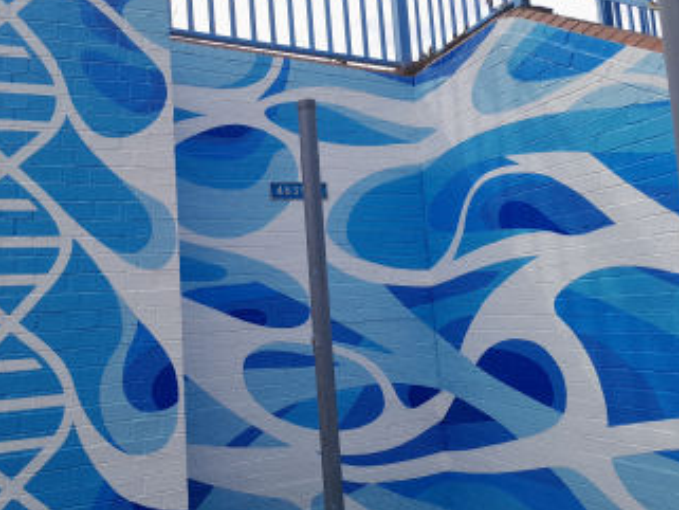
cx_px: 290
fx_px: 648
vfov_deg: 43.0
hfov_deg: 55.1
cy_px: 241
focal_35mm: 33
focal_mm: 3.98
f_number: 1.8
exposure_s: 1/392
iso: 40
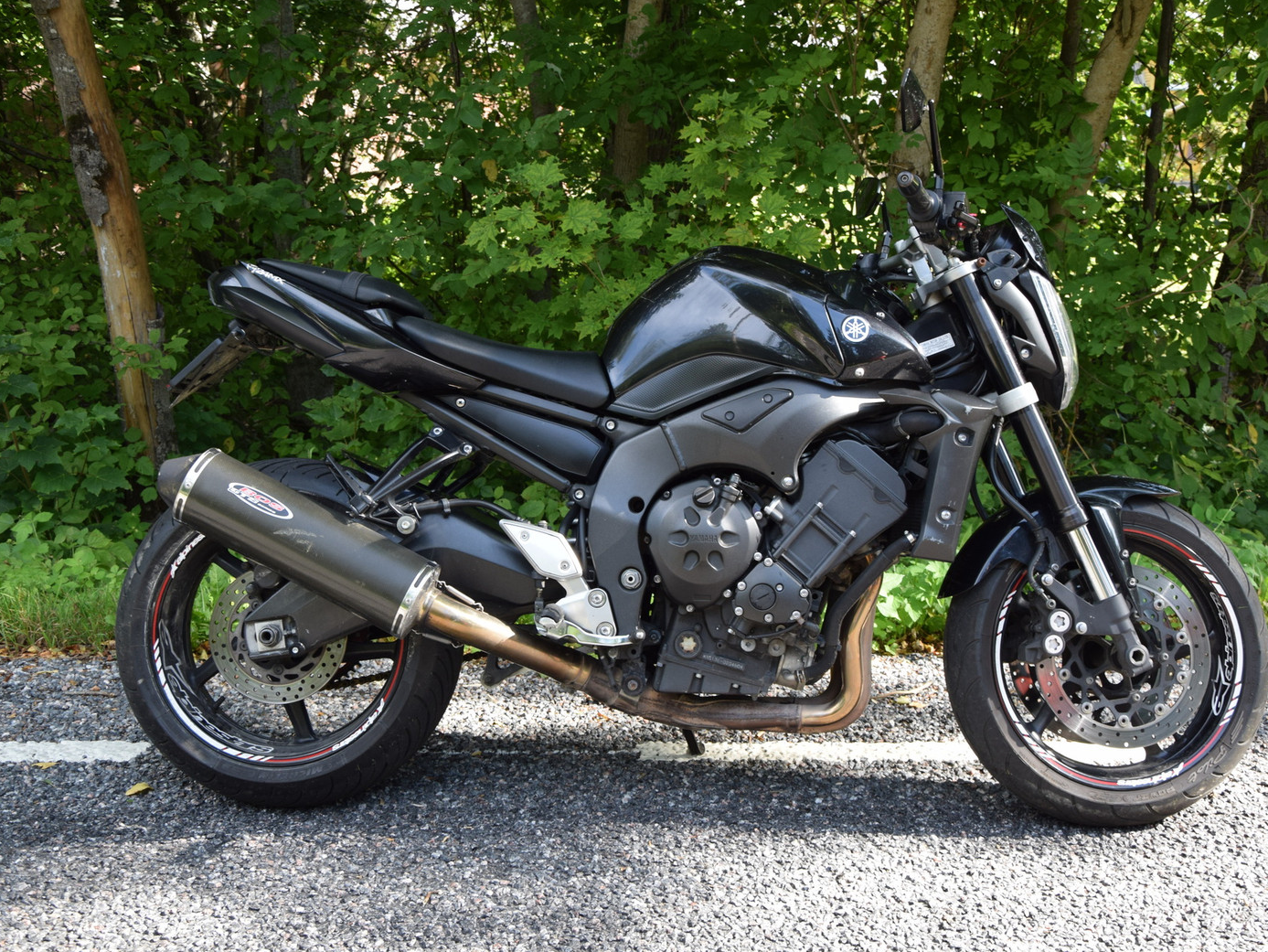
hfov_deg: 45.2
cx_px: 682
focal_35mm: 42
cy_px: 477
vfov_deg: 34.7
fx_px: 1523
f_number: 5.6
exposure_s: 1/125
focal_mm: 25
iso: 400
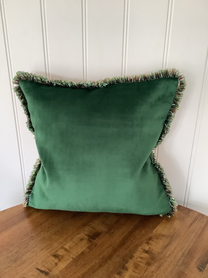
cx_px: 104
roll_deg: -0.8
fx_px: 248
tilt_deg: -22.3
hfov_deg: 45.4
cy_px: 139
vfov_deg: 58.4
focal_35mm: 31
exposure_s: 1/60
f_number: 2.4
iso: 320
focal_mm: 3.3
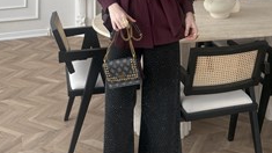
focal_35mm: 46
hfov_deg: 44.6
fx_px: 332
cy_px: 2
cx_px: 134
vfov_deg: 24.8
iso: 100
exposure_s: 1/121
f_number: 1.78
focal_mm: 6.76
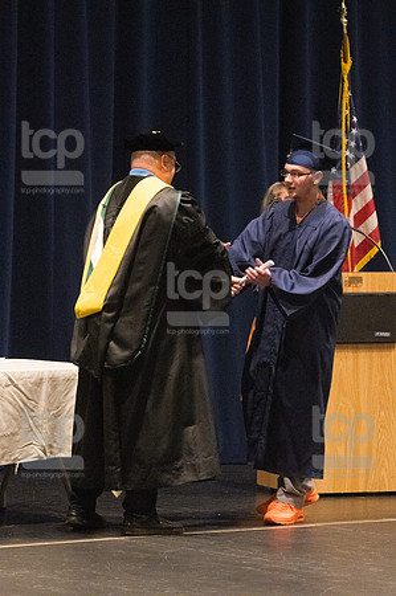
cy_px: 298
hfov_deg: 5.9
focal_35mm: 232
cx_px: 198
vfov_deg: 8.9
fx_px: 3837
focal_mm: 155
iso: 8000
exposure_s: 1/250
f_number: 4.5
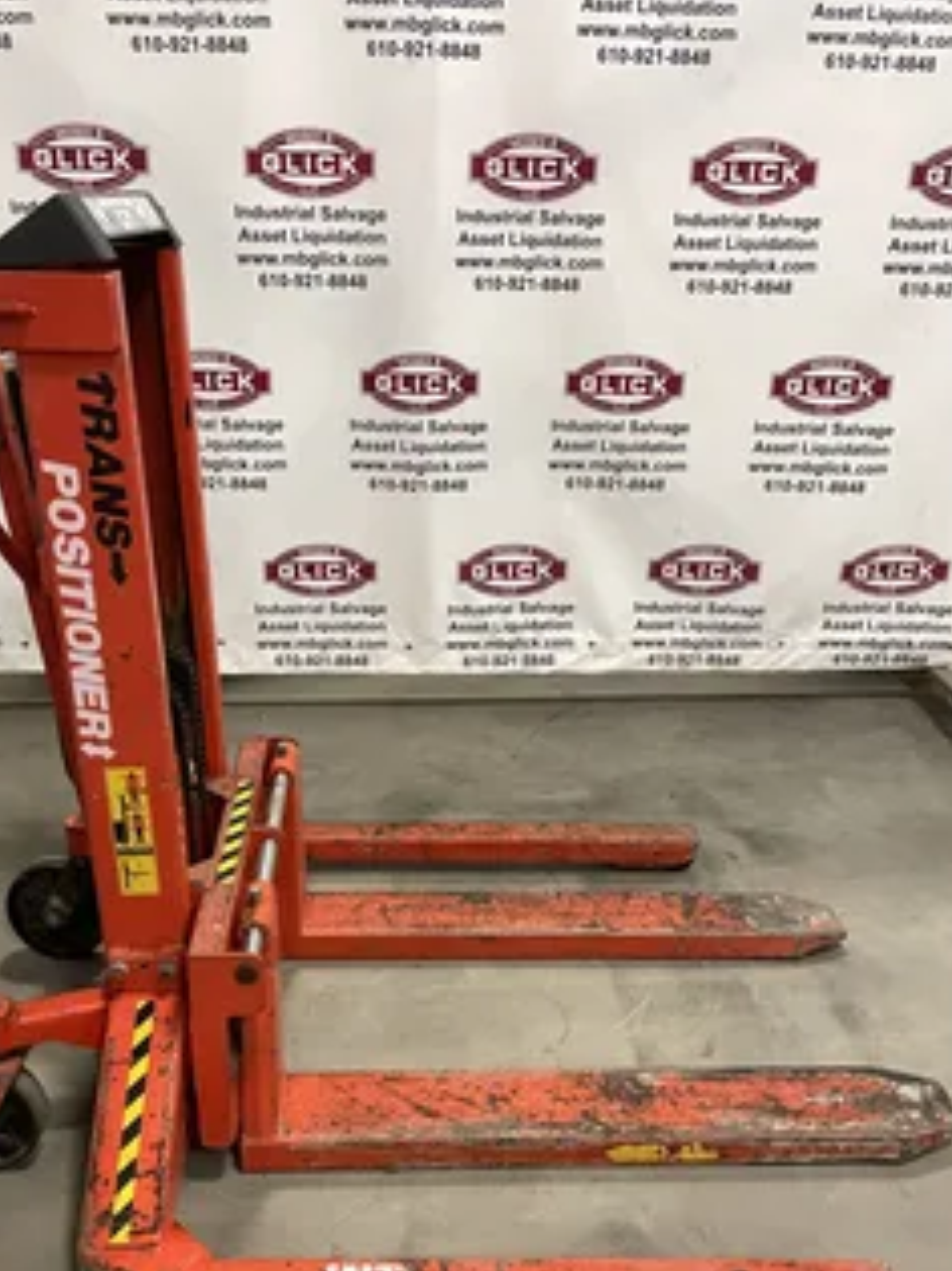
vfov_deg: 54.8
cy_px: 791
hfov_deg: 42.9
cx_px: 424
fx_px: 1211
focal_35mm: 33
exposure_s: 1/60
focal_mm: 4.2
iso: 250
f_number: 1.6
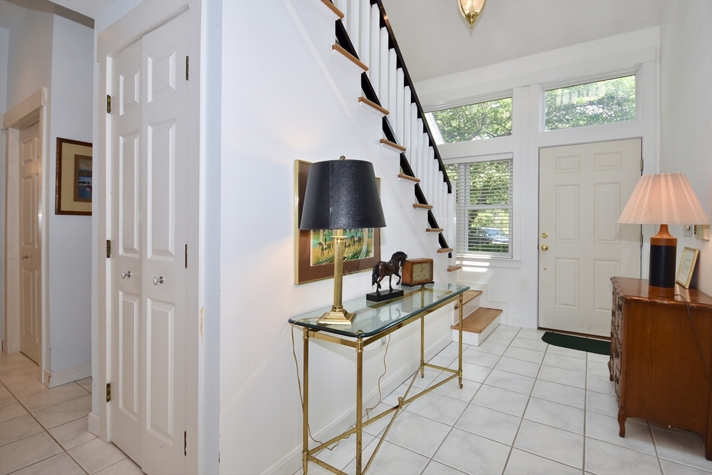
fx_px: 297
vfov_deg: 77.3
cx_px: 356
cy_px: 238
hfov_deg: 100.4
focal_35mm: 15
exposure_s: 1/100
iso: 200
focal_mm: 10
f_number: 5
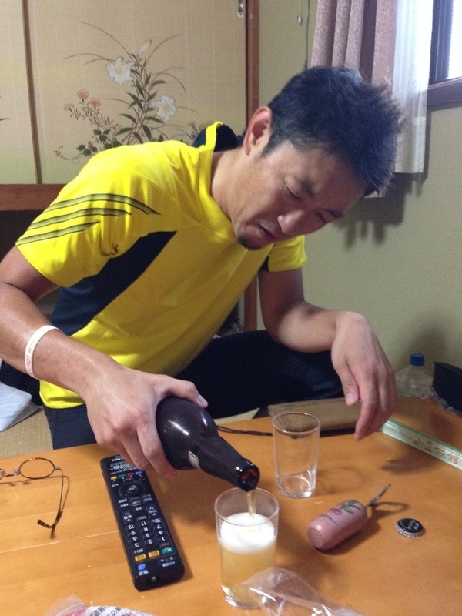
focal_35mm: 33
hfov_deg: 42.9
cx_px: 231
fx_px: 587
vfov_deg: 55.4
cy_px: 308
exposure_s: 1/20
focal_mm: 4.12
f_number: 2.4
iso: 320
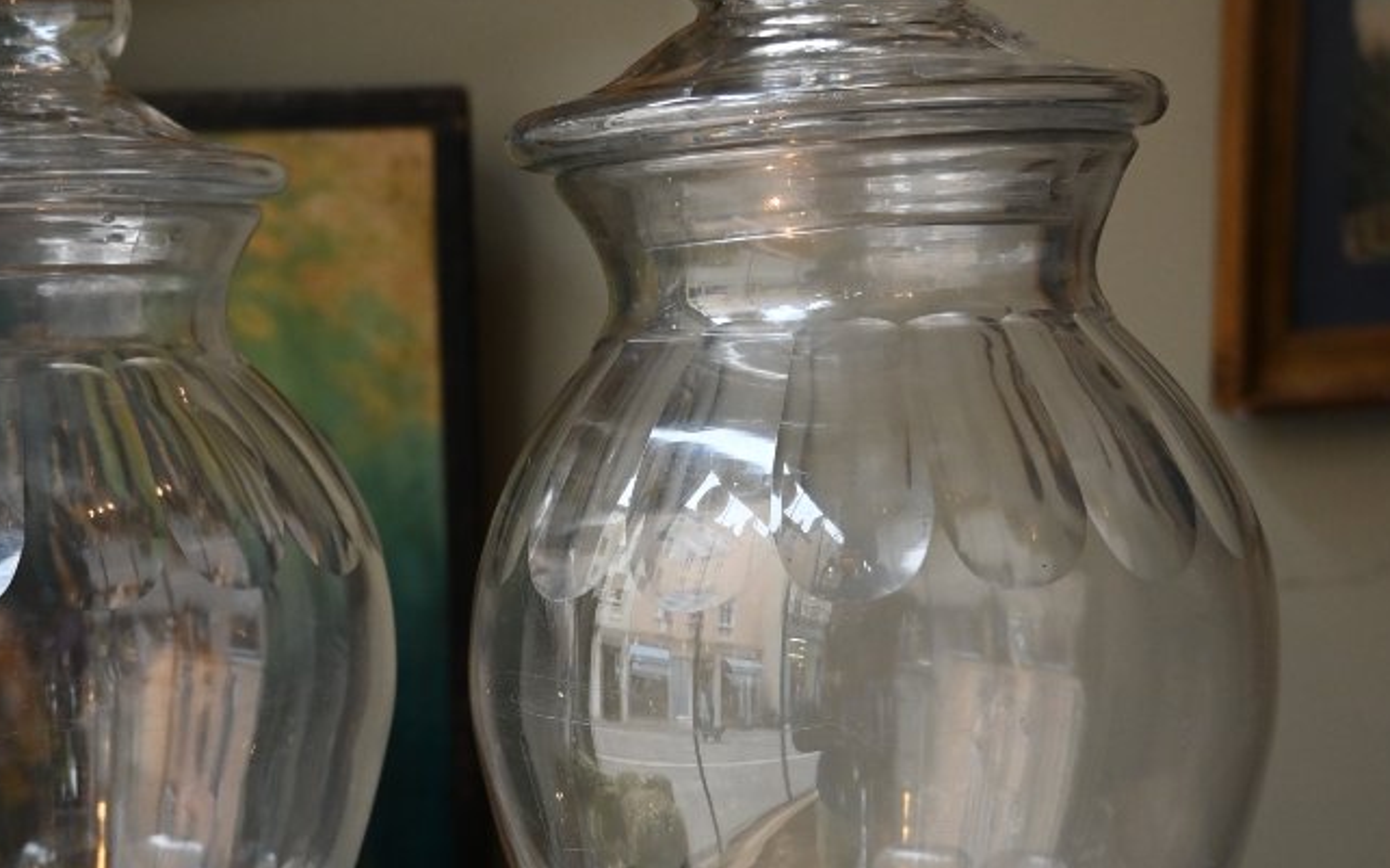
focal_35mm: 61
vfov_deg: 20.8
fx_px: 2328
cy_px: 714
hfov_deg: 33.1
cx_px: 554
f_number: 3.5
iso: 900
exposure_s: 1/125
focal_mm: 21.5
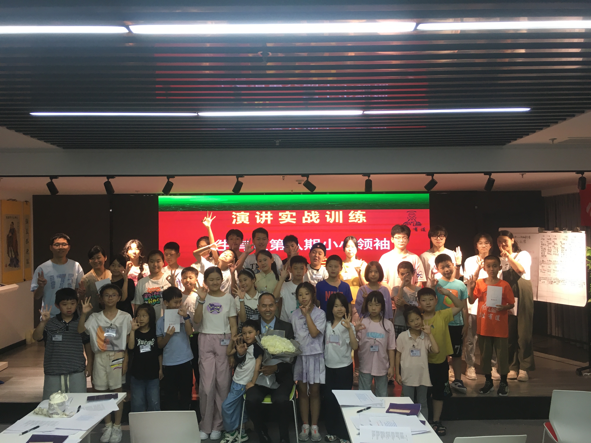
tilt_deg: +2.3
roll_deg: +1.3
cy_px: 222
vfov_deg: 48.2
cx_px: 296
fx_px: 495
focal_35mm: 29
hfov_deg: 61.7
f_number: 2.2
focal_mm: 4.15
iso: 40
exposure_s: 1/33
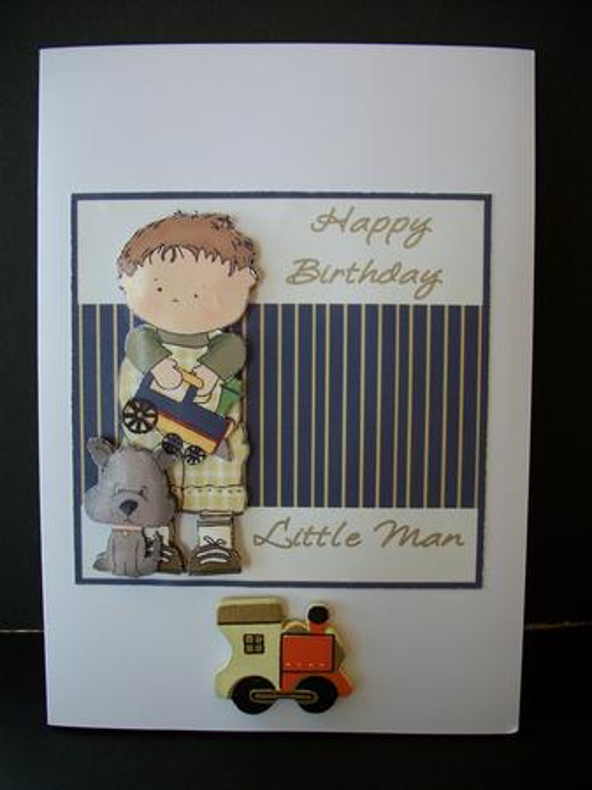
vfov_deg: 56.8
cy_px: 395
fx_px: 730
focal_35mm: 32
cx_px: 296
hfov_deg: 44.1
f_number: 2.9
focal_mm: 5.7
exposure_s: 1/80
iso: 80
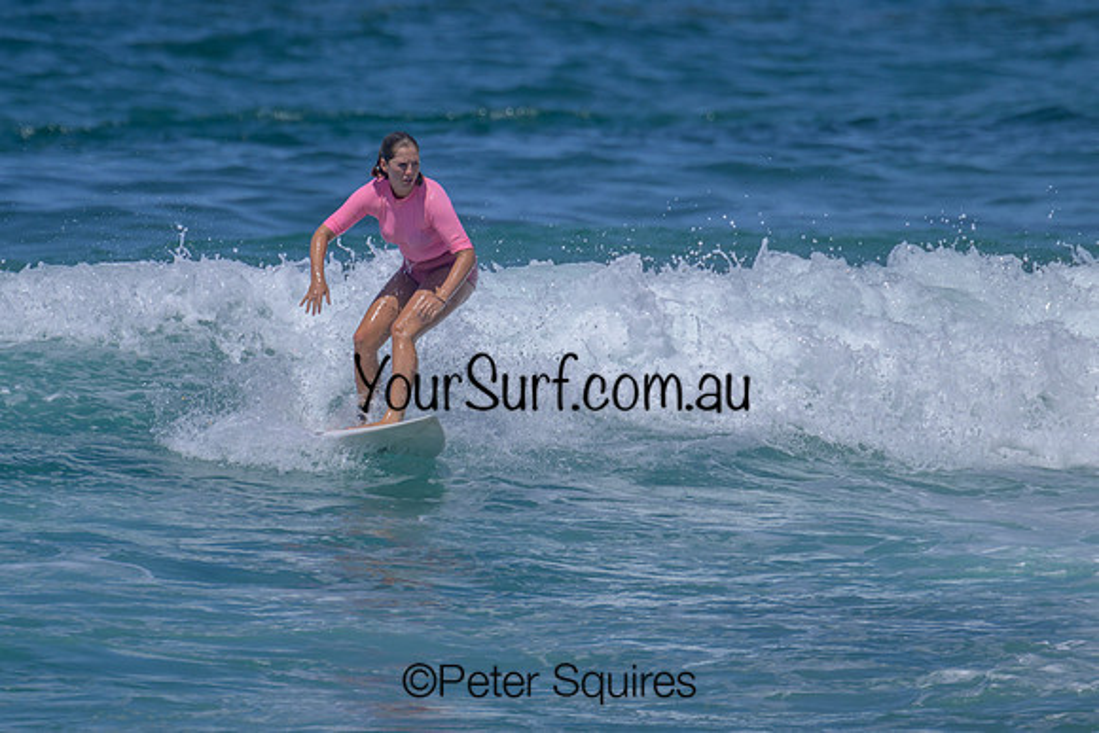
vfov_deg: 1.4
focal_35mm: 1006
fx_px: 30715
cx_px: 421
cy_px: 276
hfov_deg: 2.0
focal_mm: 800
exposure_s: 1/2000
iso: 560
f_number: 11
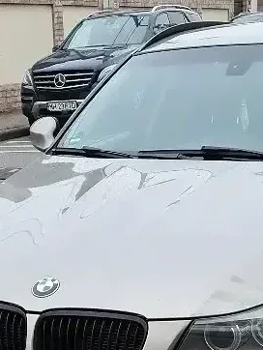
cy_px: 505
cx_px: 137
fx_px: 931
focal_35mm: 92
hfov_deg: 16.1
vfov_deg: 19.0
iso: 320
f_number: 1.8
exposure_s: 1/50
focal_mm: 7
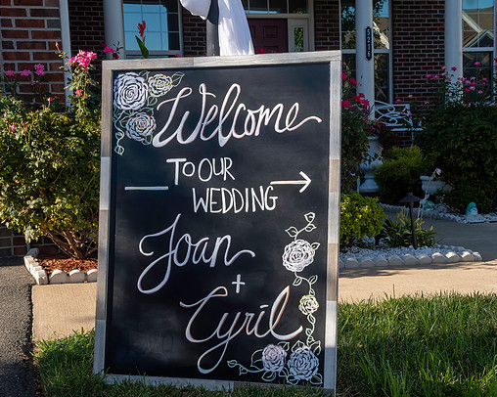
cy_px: 204
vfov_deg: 26.2
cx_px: 251
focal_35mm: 58
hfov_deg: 32.5
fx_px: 853
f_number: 16
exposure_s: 1/250
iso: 400
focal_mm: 31
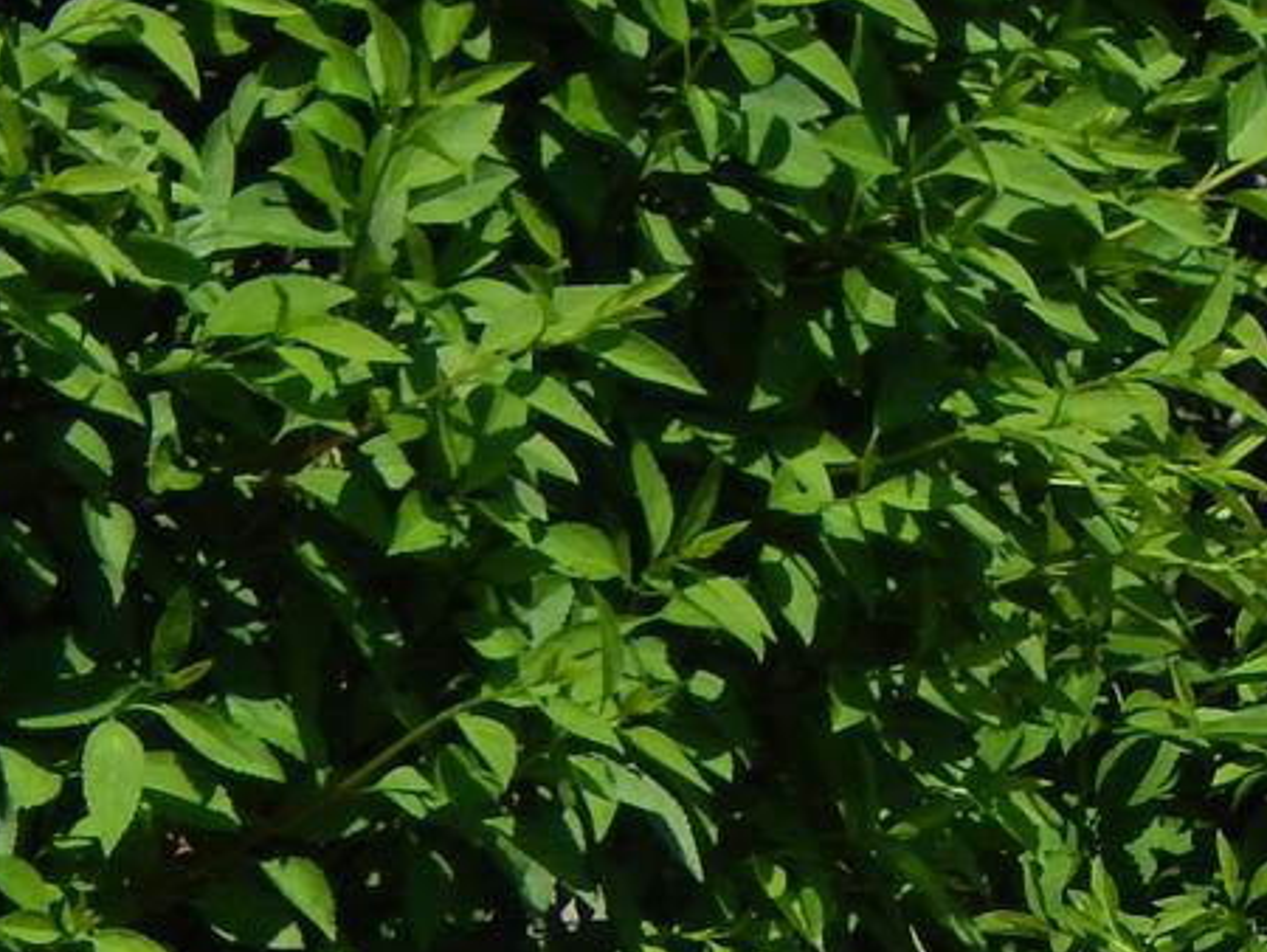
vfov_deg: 2.0
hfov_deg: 2.7
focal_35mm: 737
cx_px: 2396
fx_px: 26990
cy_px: 1910
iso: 125
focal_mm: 28.7
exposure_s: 1/800
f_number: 5.1
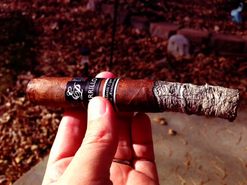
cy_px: 92
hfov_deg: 55.4
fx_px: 235
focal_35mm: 33
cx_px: 124
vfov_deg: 42.9
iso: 50
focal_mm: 4.13
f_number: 2.4
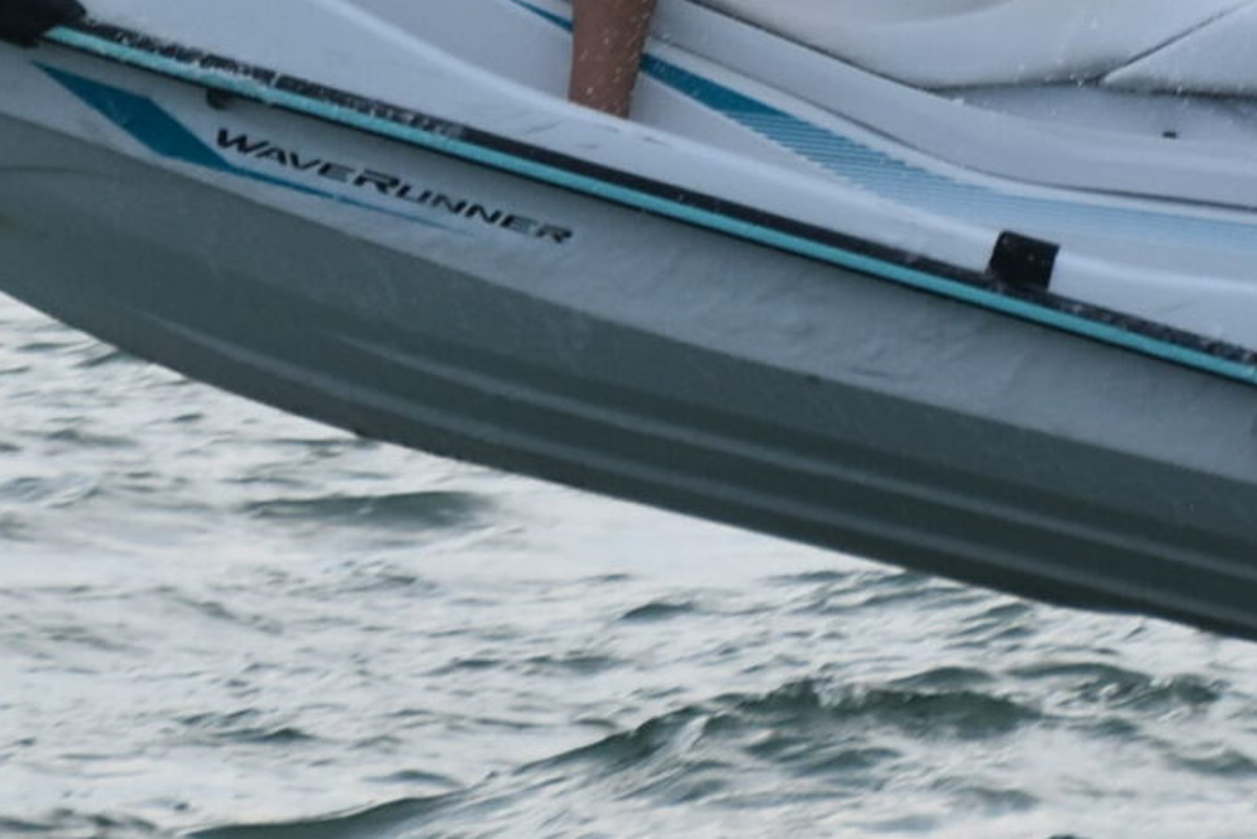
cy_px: -458
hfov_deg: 2.8
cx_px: 149
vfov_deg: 1.9
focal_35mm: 740
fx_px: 25842
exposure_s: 1/1600
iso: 400
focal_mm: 135
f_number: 6.3
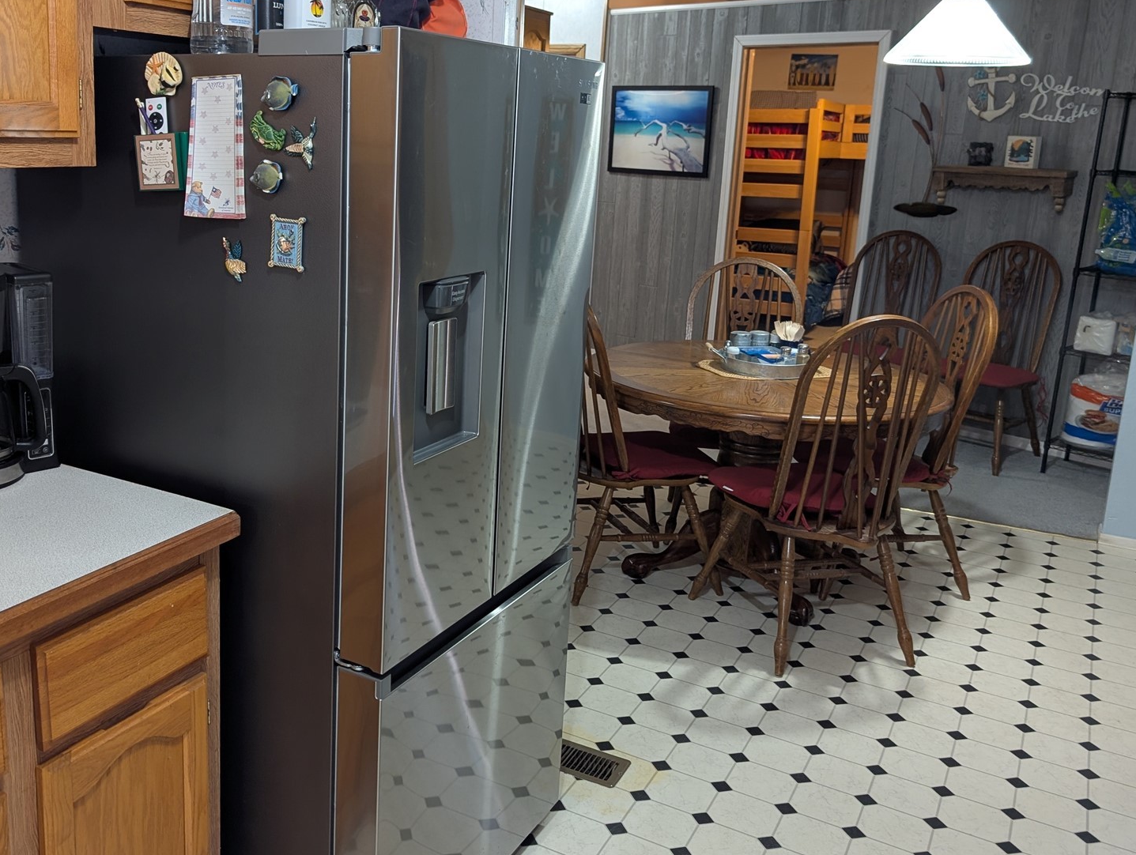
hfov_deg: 56.0
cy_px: 363
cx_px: 414
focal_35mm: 32
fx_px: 1052
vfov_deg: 44.1
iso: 114
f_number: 1.68
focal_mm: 6.9
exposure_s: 1/24
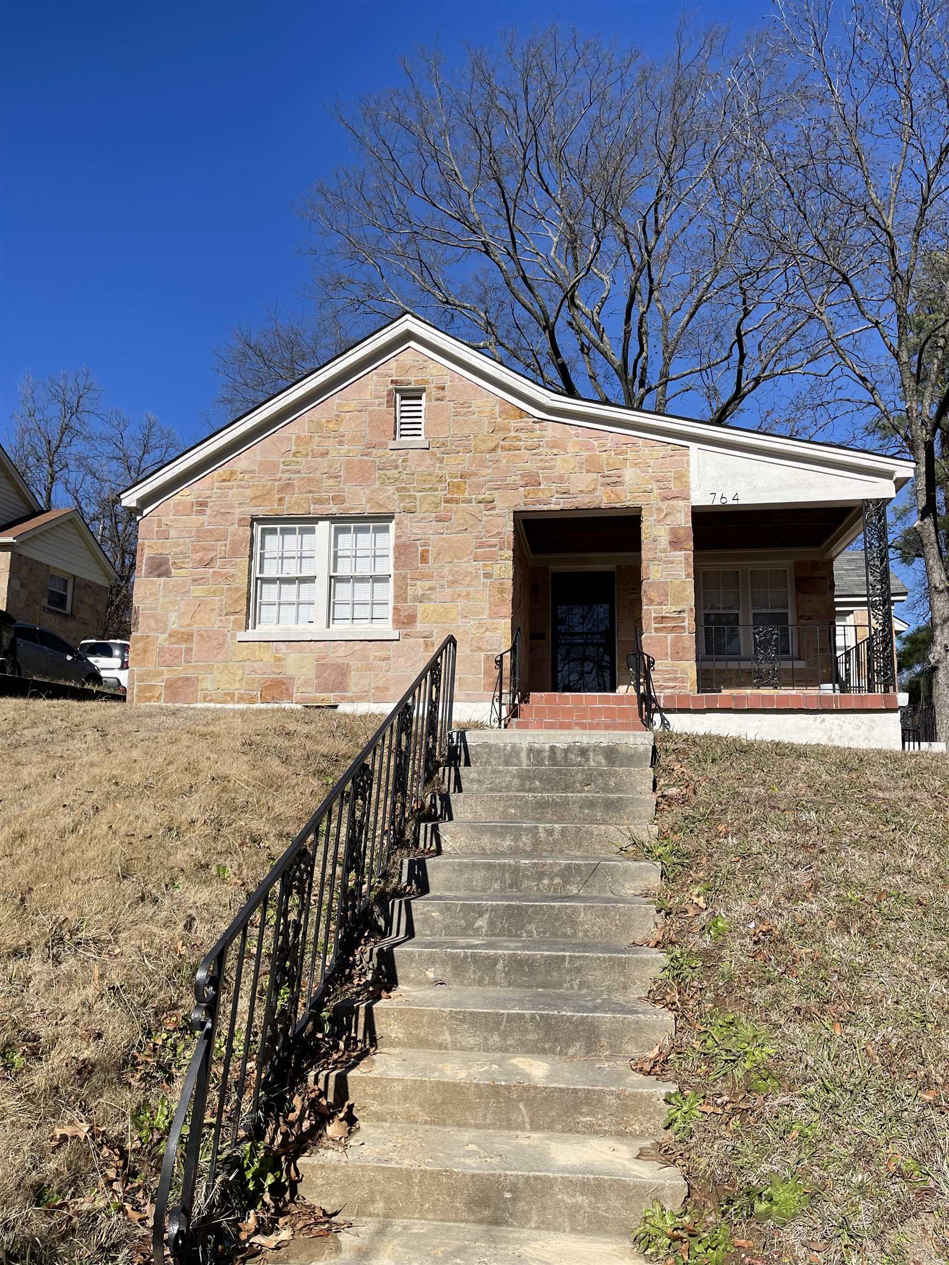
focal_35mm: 25
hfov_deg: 54.9
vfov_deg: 69.4
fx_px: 914
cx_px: 474
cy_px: 632
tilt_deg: +9.3
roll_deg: -1.4
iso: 32
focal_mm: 5.1
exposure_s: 1/4348
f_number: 1.6
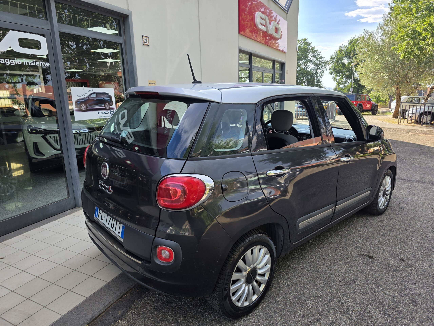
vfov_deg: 58.9
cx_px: 217
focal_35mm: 23
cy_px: 163
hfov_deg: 73.9
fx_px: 288
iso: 80
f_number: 1.7
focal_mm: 6.3
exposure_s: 1/1380
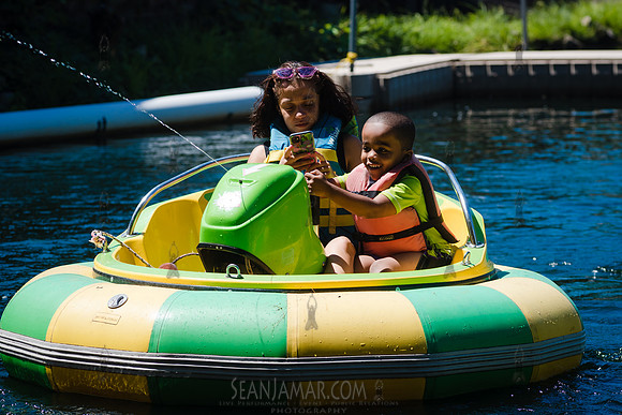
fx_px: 2685
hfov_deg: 13.2
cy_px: 166
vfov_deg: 8.8
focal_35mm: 155
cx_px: 378
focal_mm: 125
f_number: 5
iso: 200
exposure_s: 1/1000
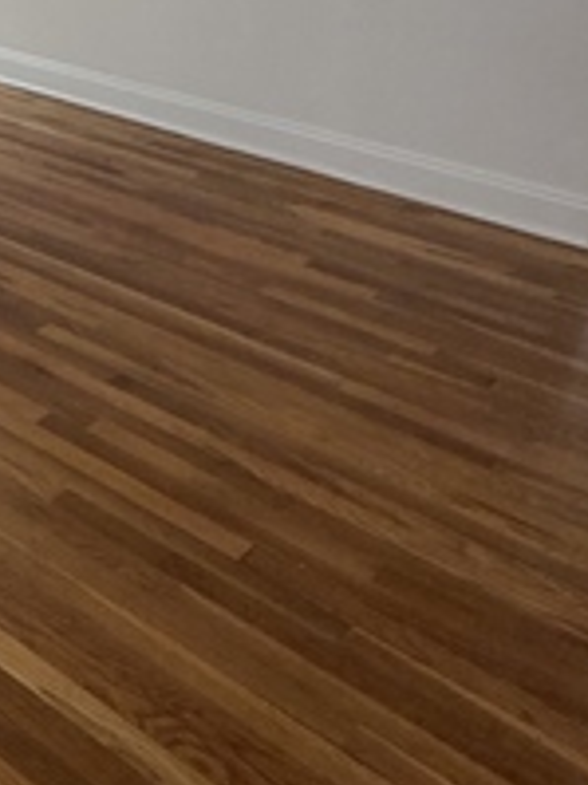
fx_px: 1066
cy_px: 215
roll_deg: -0.5
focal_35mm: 47
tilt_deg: -21.3
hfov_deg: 28.4
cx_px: -39
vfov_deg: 39.6
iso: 320
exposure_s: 1/120
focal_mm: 2.22
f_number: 2.2
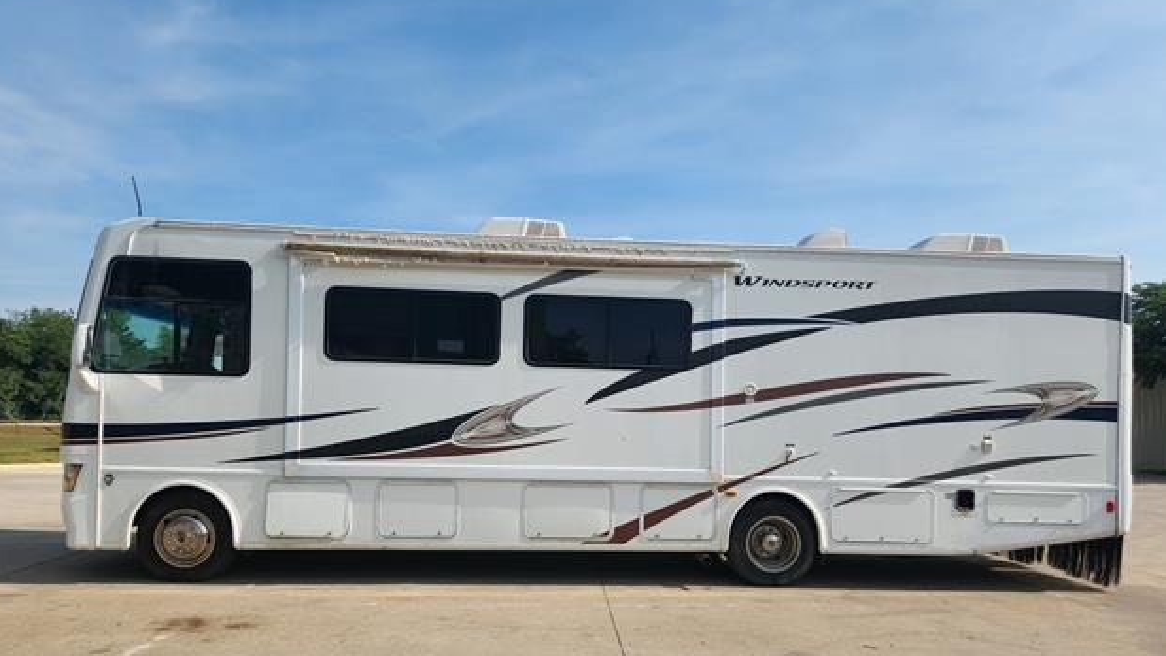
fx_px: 804
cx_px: 588
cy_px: 399
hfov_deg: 71.9
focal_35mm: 26
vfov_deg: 44.1
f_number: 1.8
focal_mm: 5.4
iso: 20
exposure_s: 1/1957
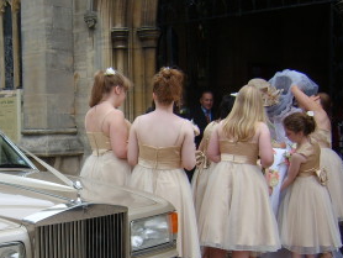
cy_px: 205
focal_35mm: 57
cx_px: 35
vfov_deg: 25.3
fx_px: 565
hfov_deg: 32.1
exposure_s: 1/148
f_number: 2.7
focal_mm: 8.13
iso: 50
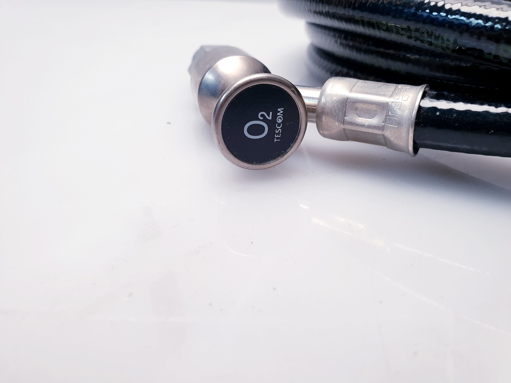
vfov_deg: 53.1
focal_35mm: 26
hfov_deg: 67.3
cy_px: 192
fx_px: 384
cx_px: 256
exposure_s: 1/50
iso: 80
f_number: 2.4
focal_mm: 4.3
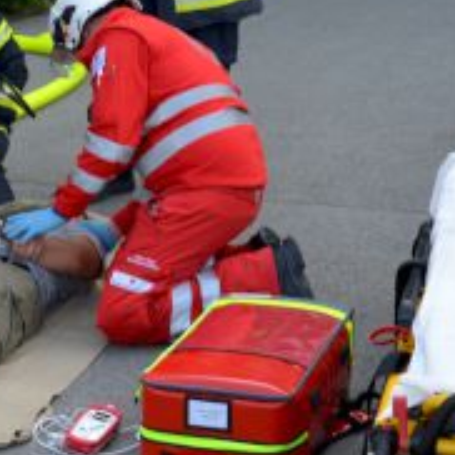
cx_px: 140
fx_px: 1688
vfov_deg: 15.3
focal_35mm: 114
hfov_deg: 15.3
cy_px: 102
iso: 200
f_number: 6.3
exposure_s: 1/160
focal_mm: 25
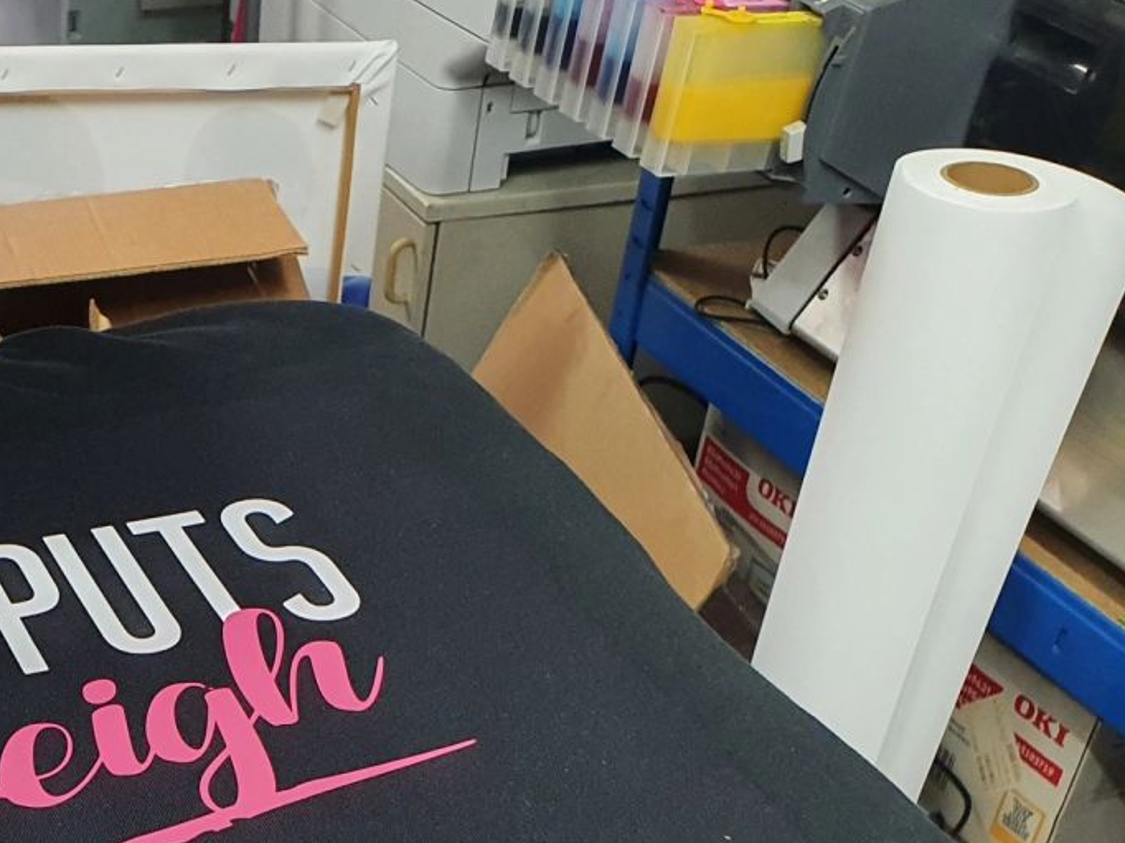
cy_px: 914
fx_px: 1982
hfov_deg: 30.0
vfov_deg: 22.7
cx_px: 61
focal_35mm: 61
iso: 320
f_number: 2.4
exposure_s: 1/50
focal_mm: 4.32
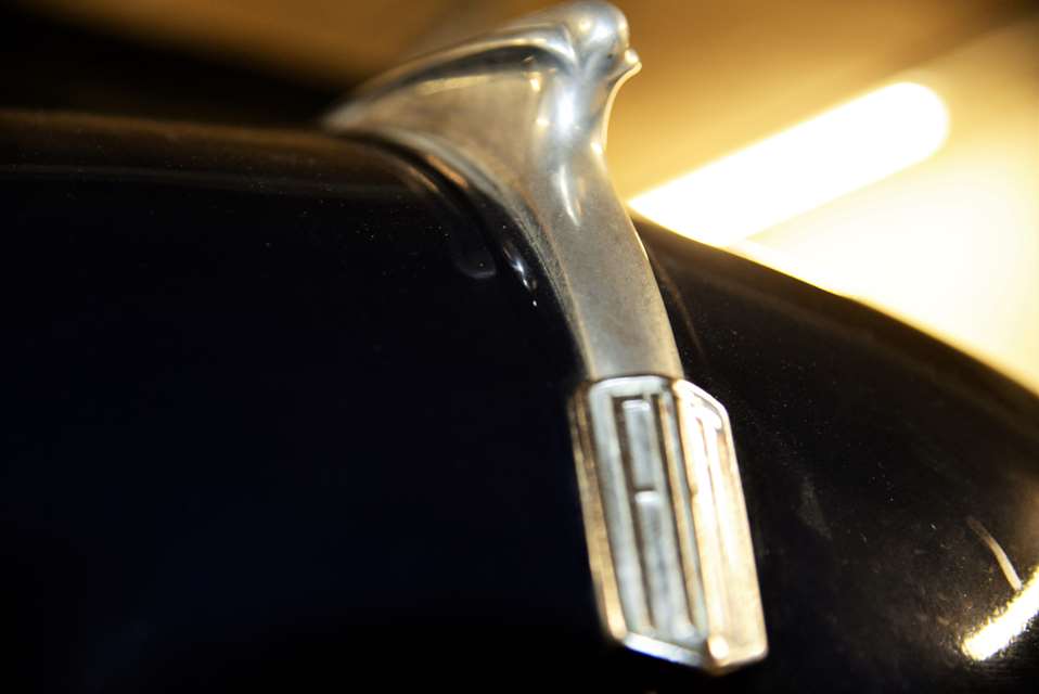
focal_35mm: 70
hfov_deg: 28.8
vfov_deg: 19.5
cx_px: 520
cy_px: 347
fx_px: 2021
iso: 800
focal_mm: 70
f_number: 4
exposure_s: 1/60
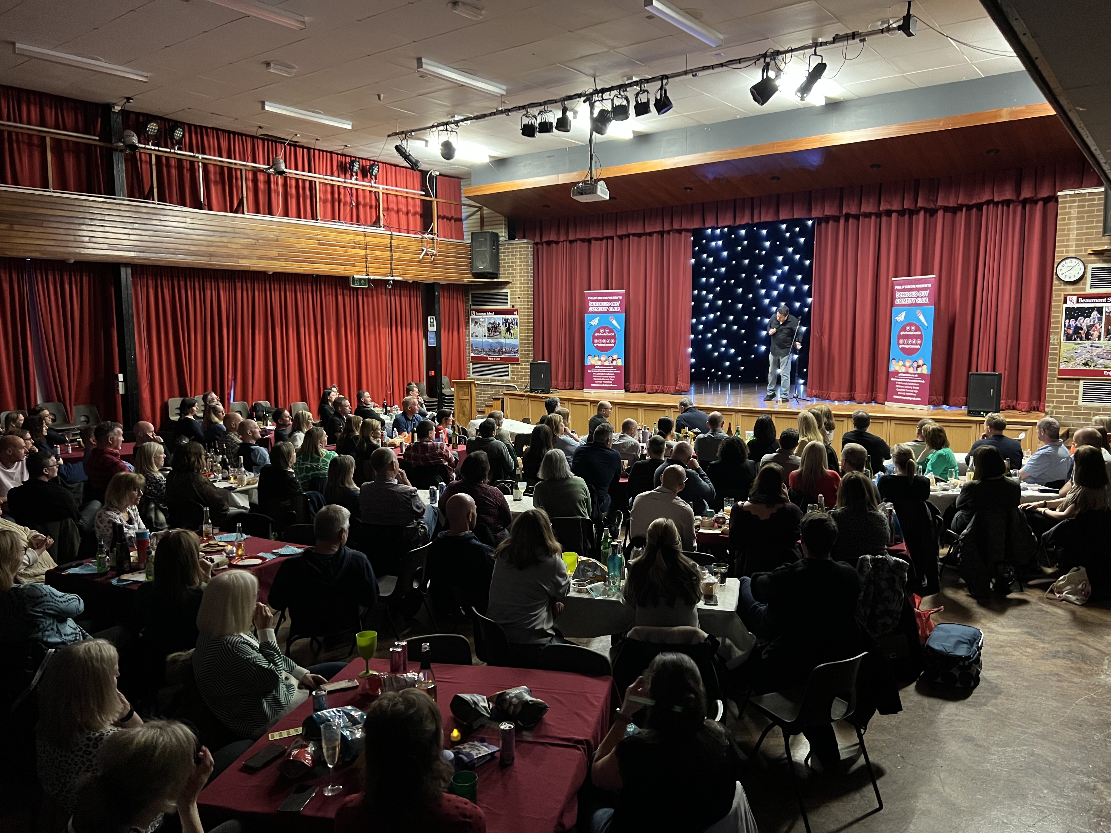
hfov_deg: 67.3
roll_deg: +0.5
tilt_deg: -7.7
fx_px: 834
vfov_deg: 53.1
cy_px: 416
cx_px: 556
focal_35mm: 26
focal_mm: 5.7
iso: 640
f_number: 1.5
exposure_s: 1/33
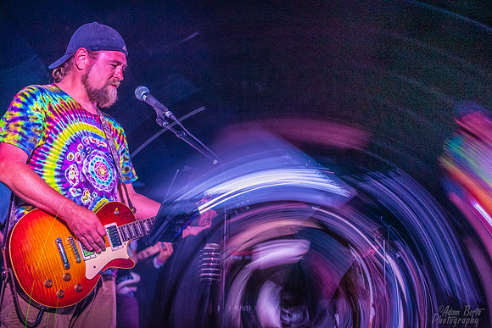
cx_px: 246
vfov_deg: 53.2
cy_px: 164
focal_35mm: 24
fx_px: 328
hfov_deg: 73.7
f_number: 14
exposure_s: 1/10
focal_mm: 24
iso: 3200
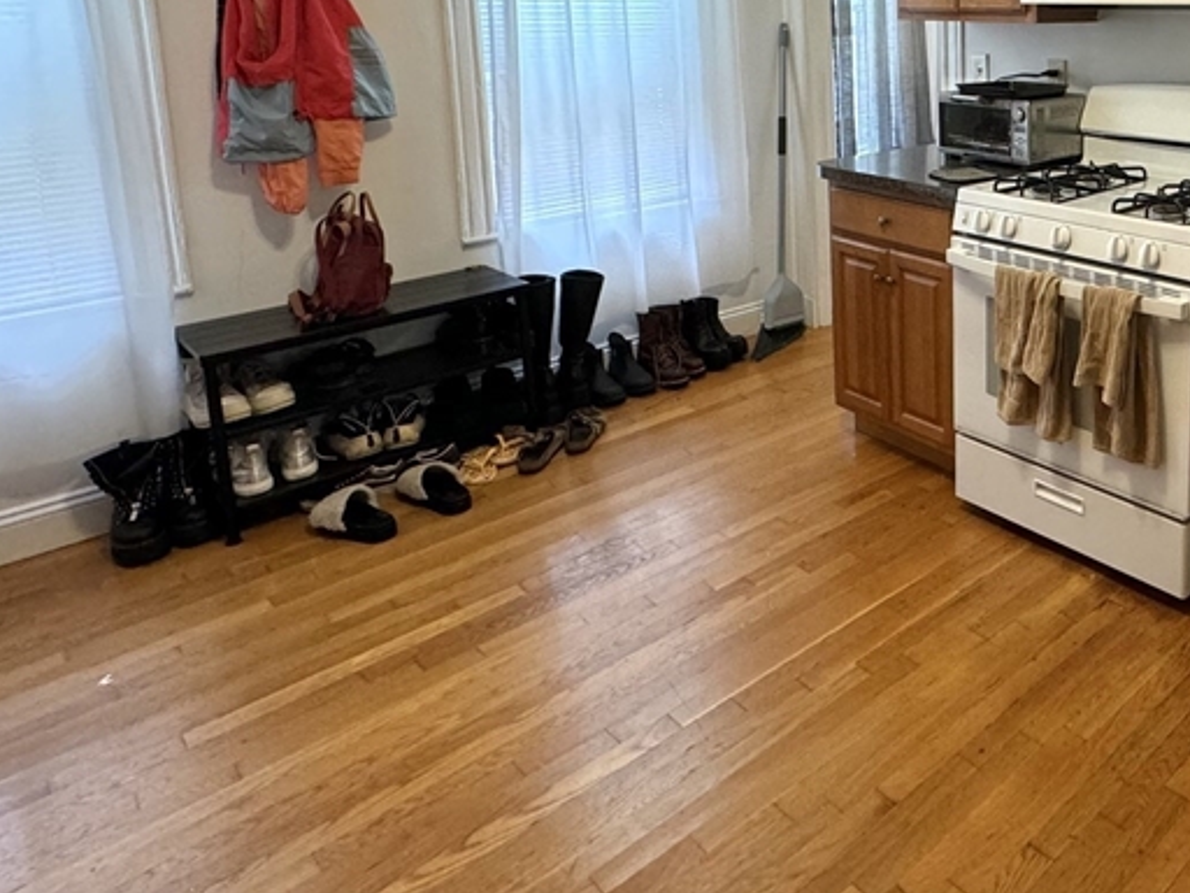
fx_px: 963
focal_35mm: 28
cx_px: 1058
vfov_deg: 46.4
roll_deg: -0.2
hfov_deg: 55.5
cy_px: 144
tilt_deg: -8.9
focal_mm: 2.22
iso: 250
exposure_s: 1/60
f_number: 2.2
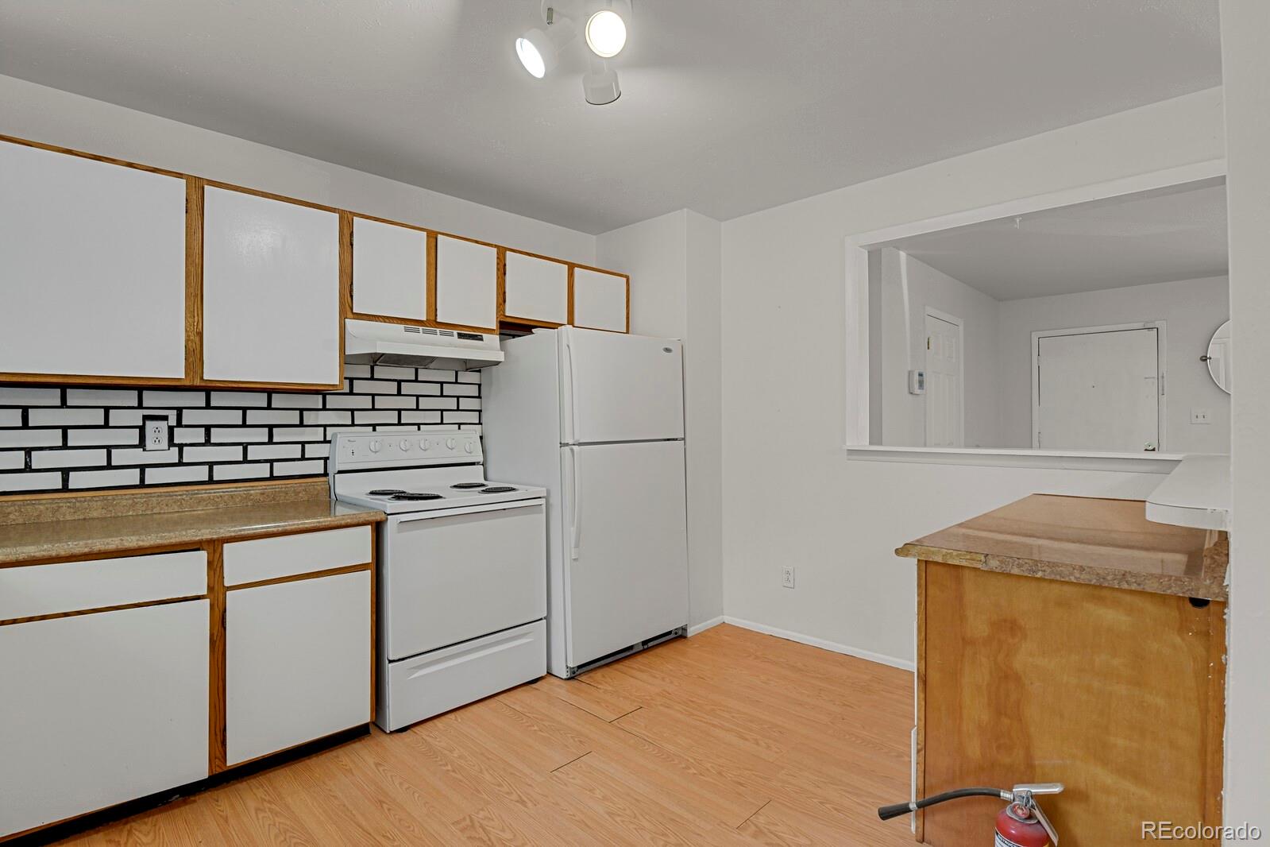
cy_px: 424
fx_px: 600
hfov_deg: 93.3
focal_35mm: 17
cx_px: 635
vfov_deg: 70.4
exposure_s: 1/20
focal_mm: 17
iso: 8000
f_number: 8
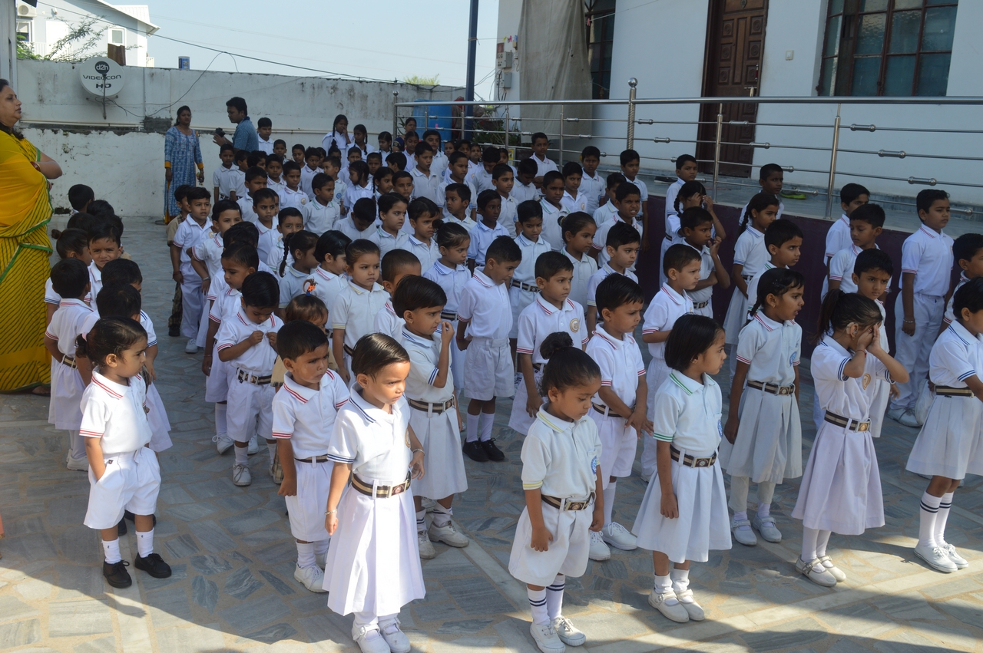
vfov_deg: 39.9
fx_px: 900
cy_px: 326
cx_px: 492
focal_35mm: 33
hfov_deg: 57.3
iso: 100
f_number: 7.1
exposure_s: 1/200
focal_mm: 22
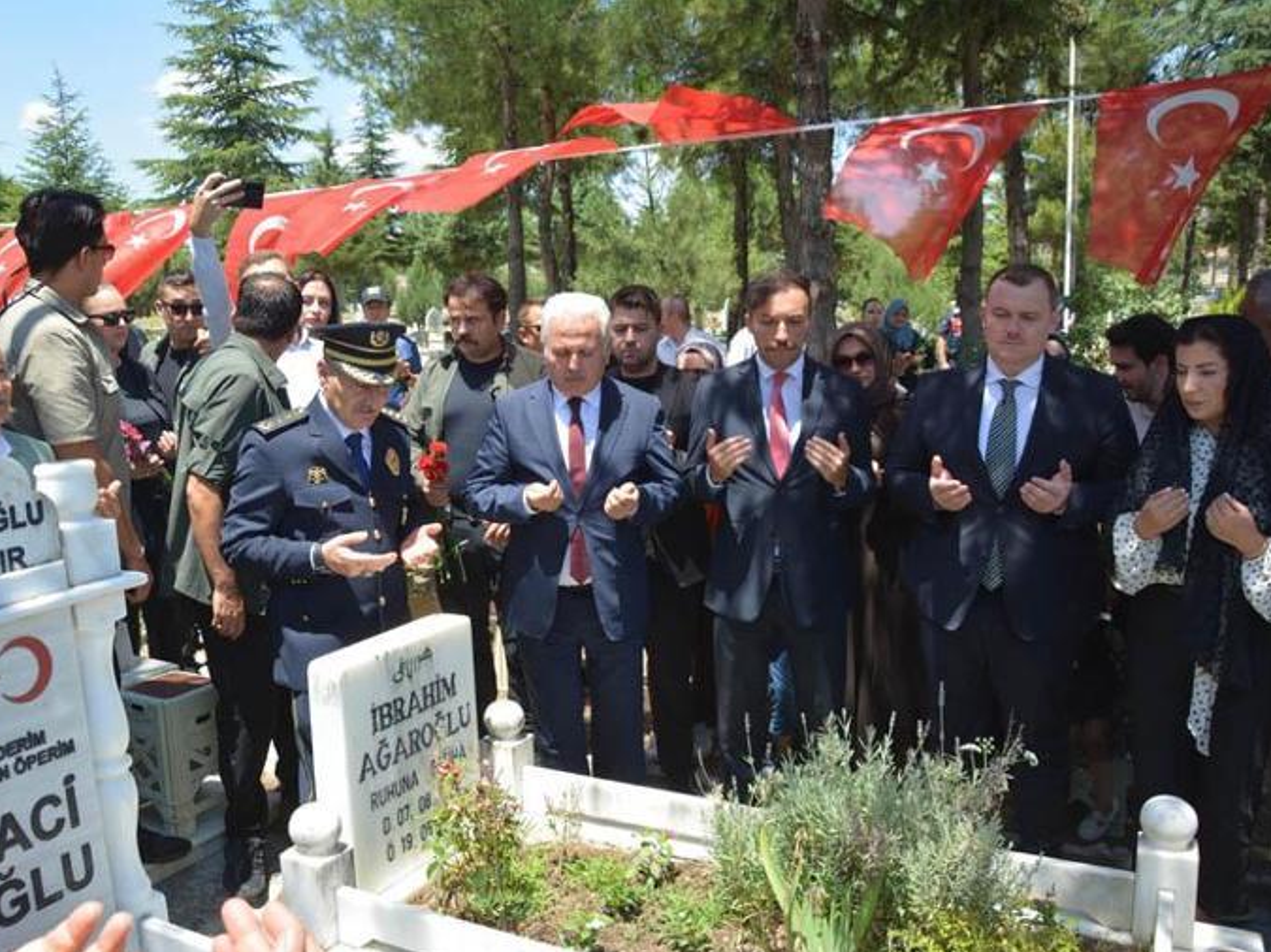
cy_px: 481
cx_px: 557
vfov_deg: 25.4
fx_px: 2113
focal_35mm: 58
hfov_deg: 33.4
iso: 140
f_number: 8
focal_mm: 35
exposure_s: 1/250
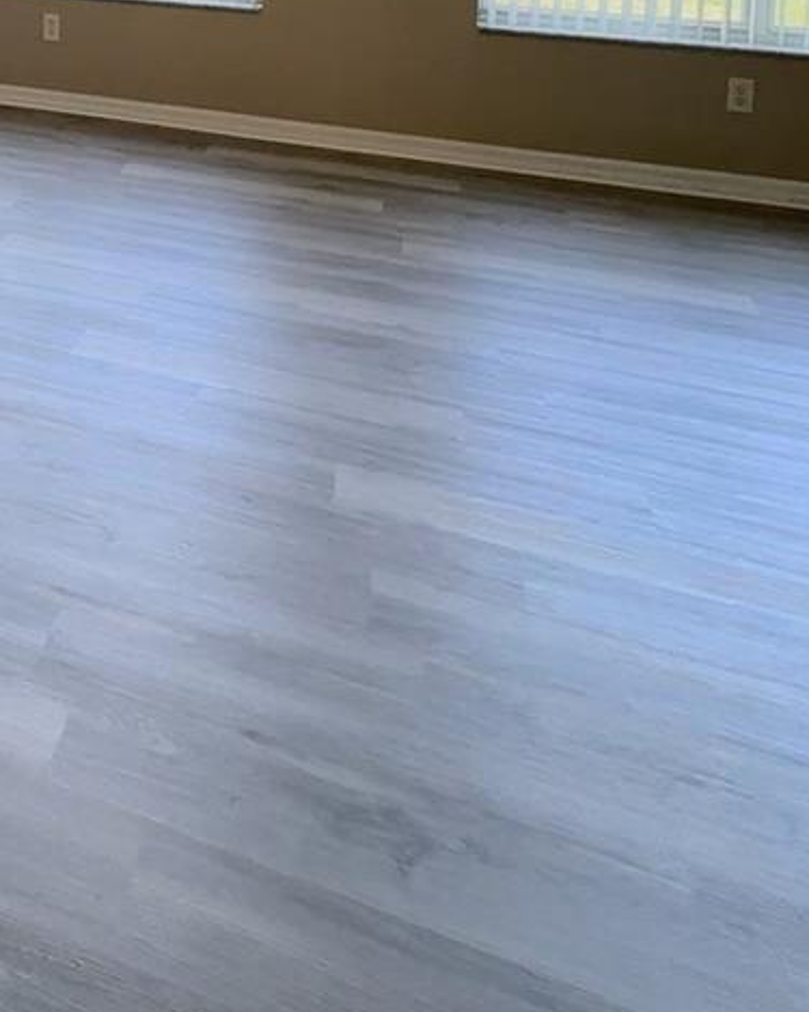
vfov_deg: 40.9
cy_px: -112
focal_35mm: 35
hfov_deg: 37.8
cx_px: 4
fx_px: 1048
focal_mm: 2.22
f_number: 2.2
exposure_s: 1/120
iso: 125
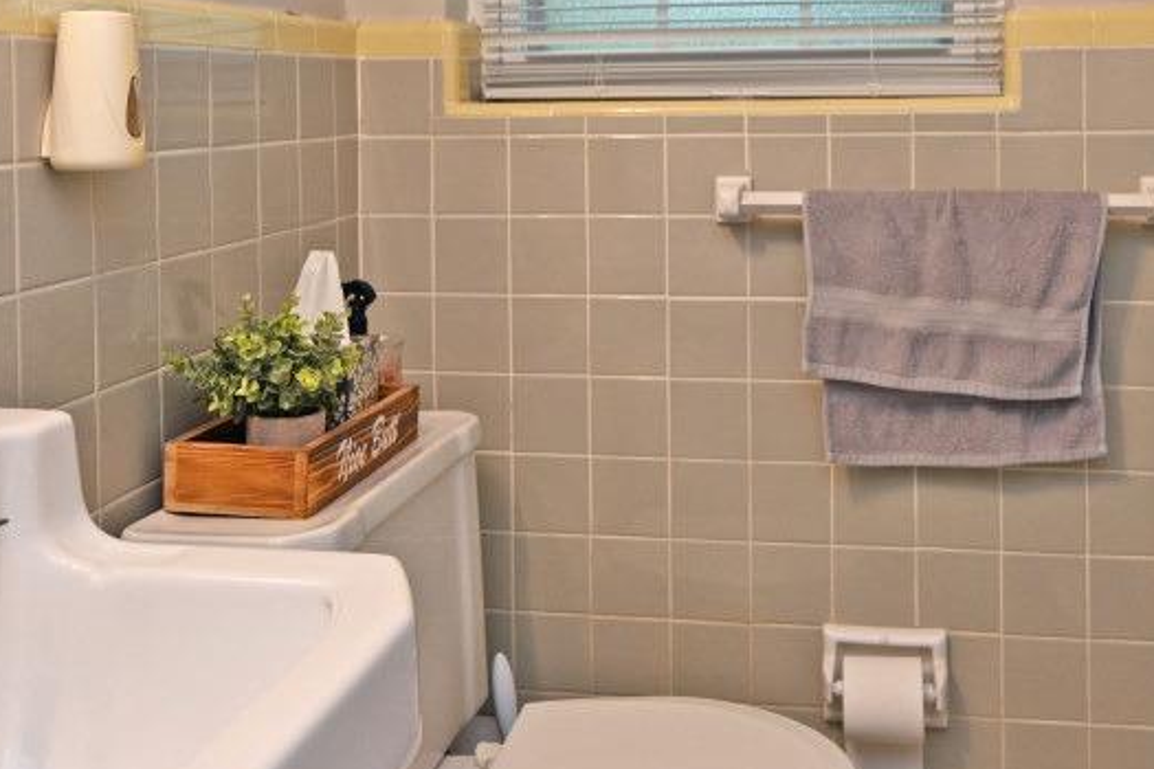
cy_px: 108
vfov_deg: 32.1
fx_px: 1282
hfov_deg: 48.2
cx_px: 684
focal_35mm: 40
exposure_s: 1/60
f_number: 4
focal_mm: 14
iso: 280
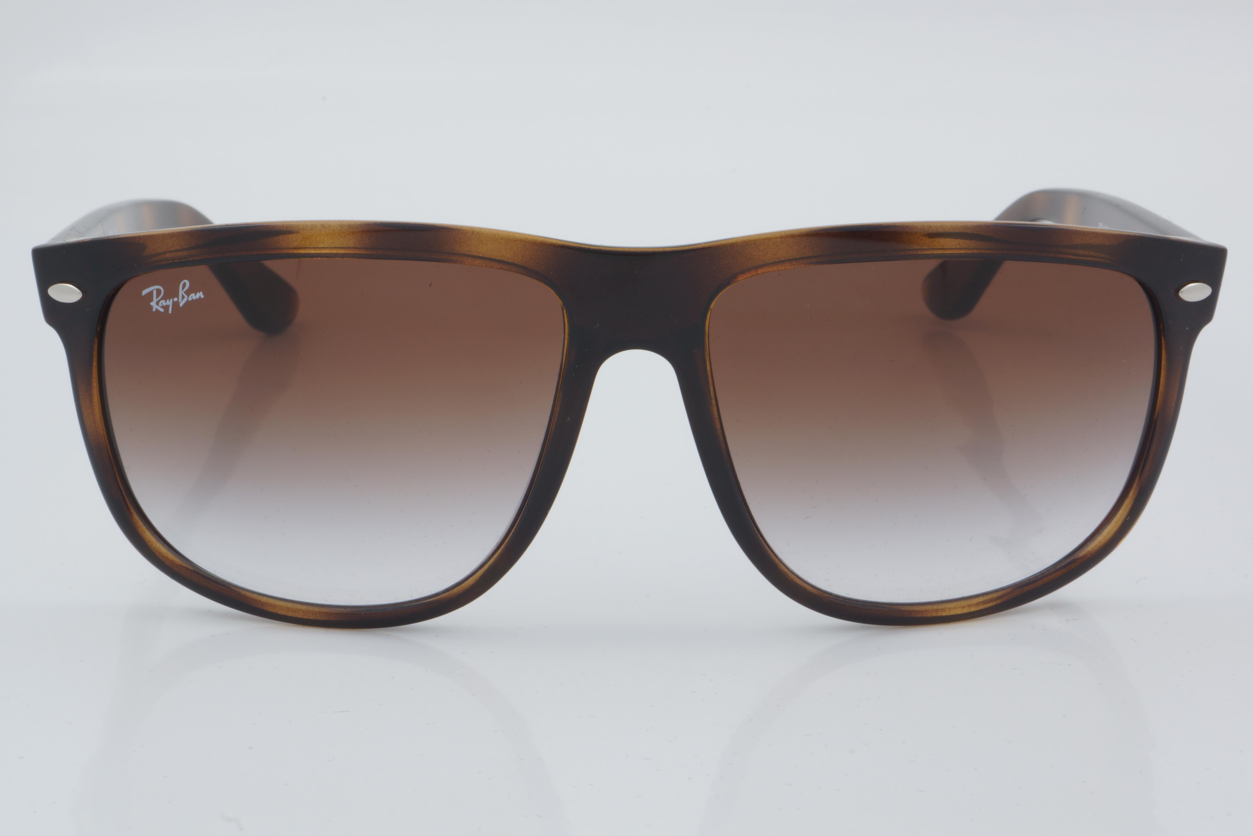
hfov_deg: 24.6
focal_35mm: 82
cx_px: 626
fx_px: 2871
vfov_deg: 16.6
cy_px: 418
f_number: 32
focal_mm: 55
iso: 100
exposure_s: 1/4
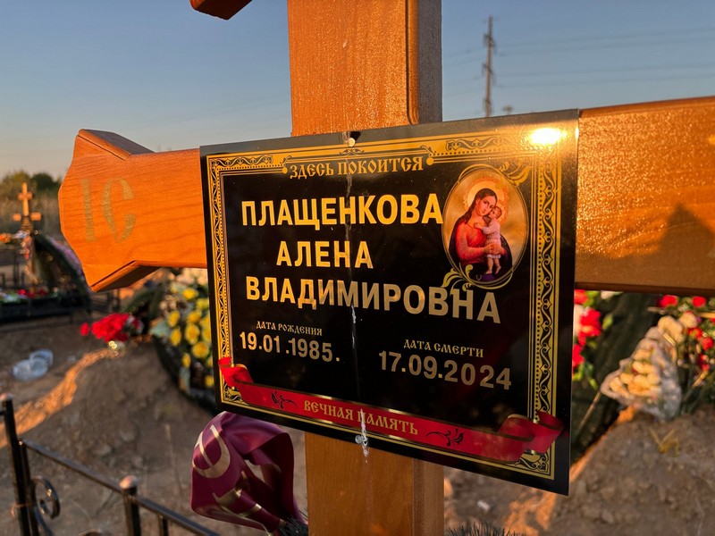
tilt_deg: -10.3
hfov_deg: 67.3
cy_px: 268
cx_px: 358
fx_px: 537
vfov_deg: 53.1
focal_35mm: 26
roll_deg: -1.0
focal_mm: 5.96
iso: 50
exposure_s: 1/880
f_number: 1.6
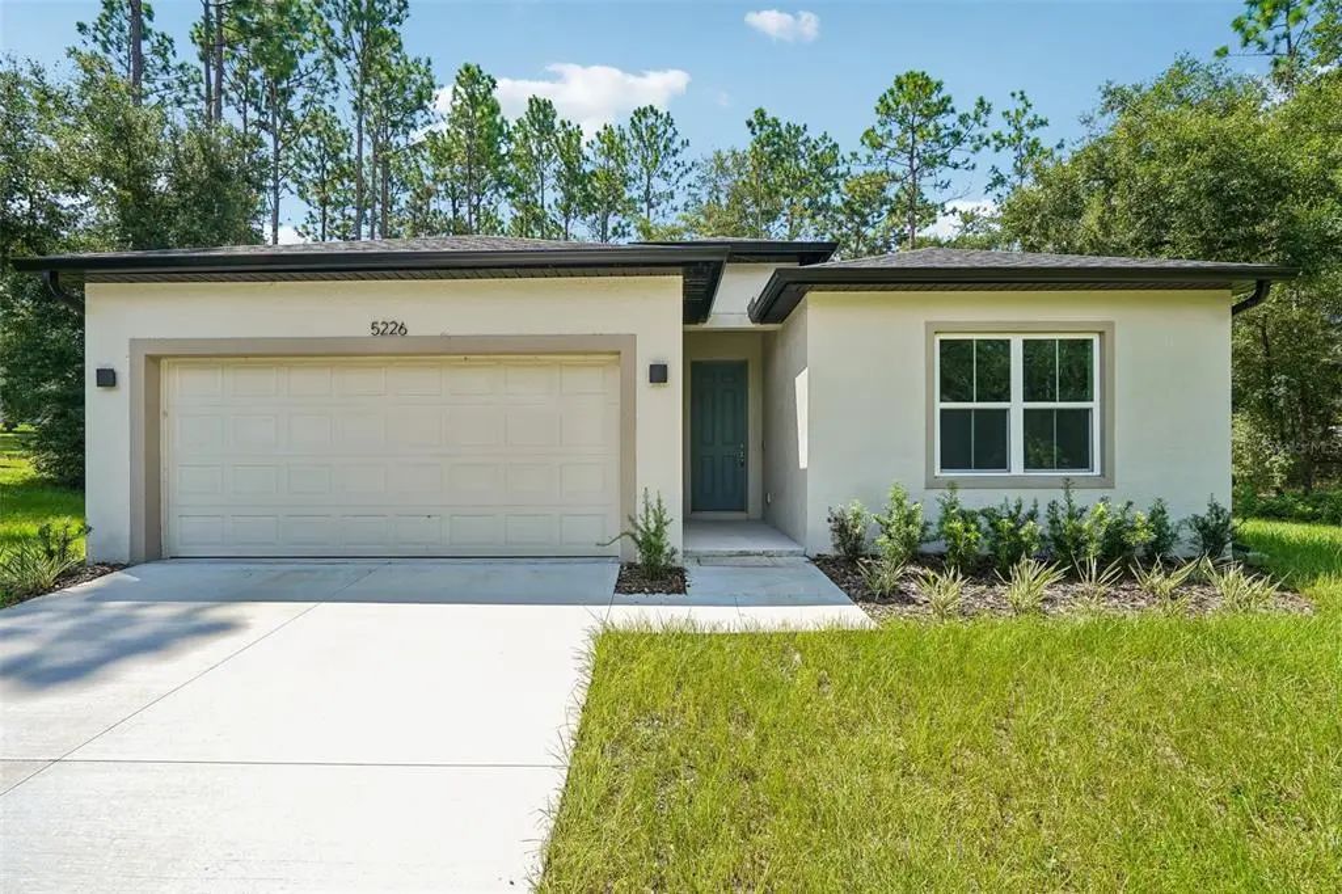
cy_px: 447
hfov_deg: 96.8
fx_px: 596
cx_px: 671
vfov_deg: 73.7
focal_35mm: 16
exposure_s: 1/90
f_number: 8
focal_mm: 16
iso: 50
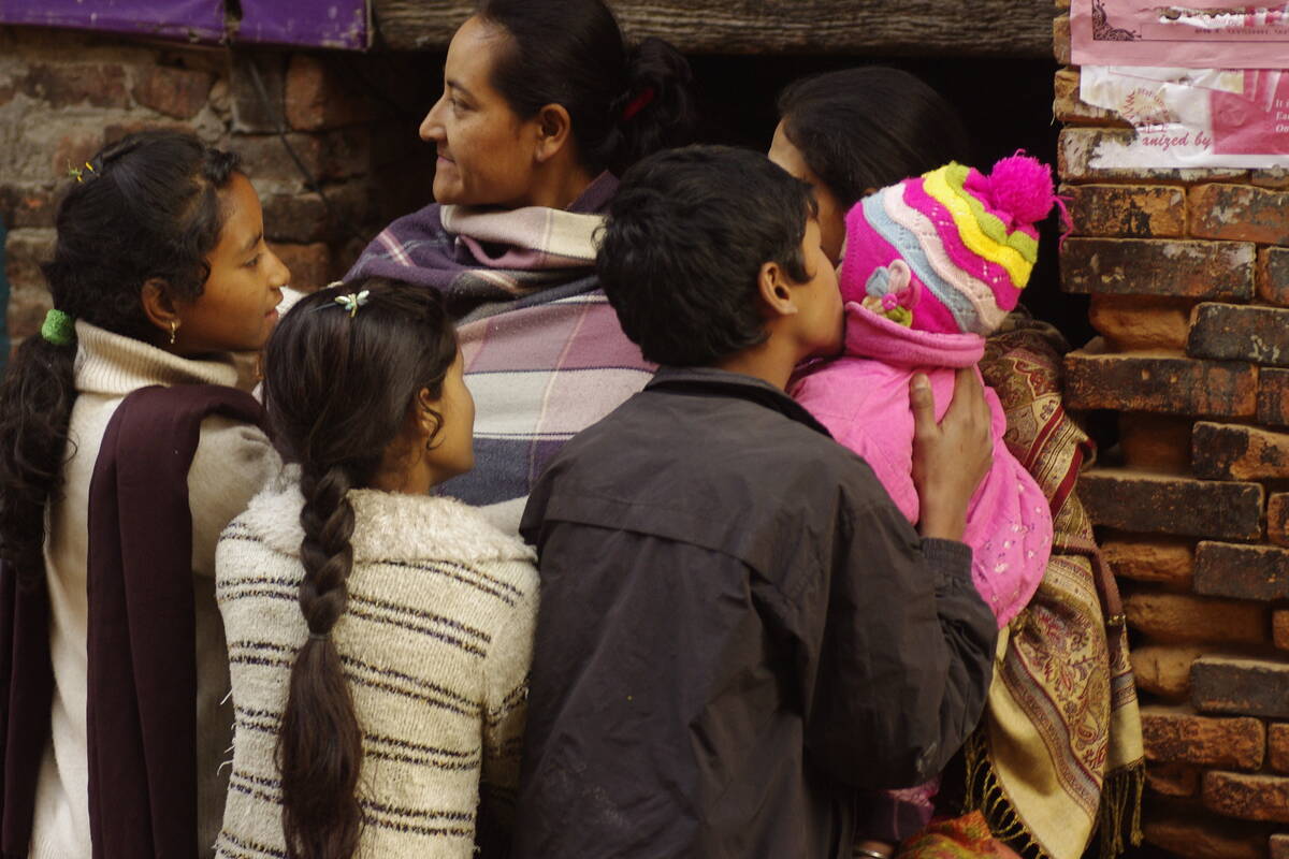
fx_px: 4833
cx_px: 644
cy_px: 430
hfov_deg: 15.2
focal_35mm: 135
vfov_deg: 10.2
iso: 800
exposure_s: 1/100
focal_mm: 90
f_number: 4
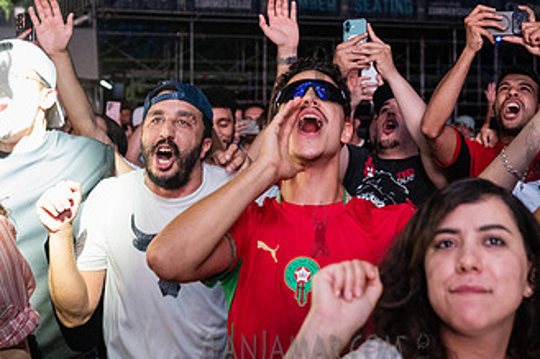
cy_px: 70
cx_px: 318
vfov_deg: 21.6
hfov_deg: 32.3
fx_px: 929
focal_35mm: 62
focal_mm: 35
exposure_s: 1/250
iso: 8000
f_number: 3.2
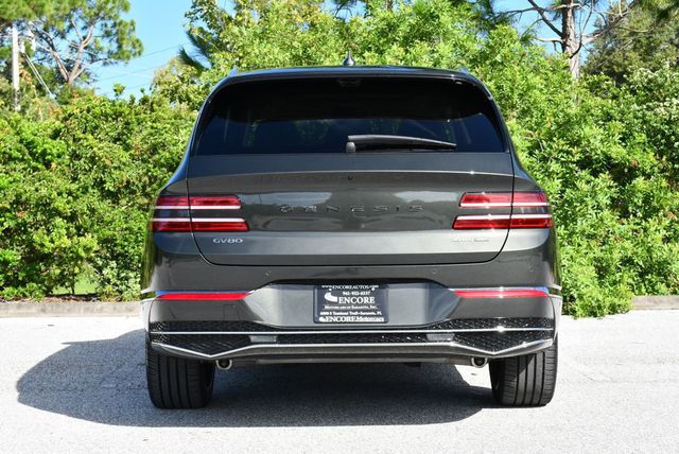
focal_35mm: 70
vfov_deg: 19.5
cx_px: 340
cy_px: 227
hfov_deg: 28.8
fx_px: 1321
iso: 200
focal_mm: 35
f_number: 8
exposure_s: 1/250
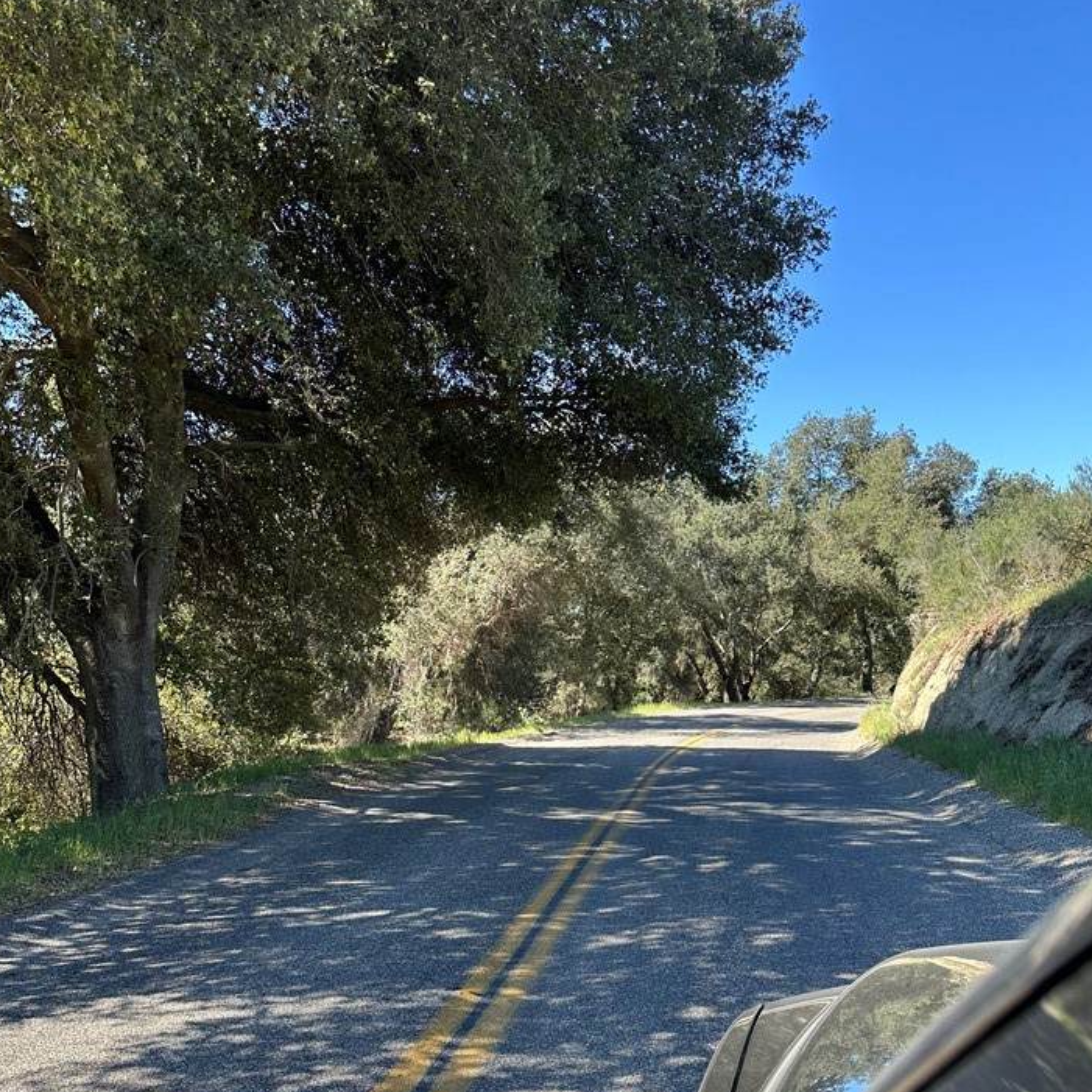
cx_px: 533
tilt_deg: -1.5
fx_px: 1106
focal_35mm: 31
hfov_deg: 52.5
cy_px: 692
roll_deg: +3.1
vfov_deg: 51.9
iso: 80
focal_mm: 6.86
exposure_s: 1/797
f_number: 1.78
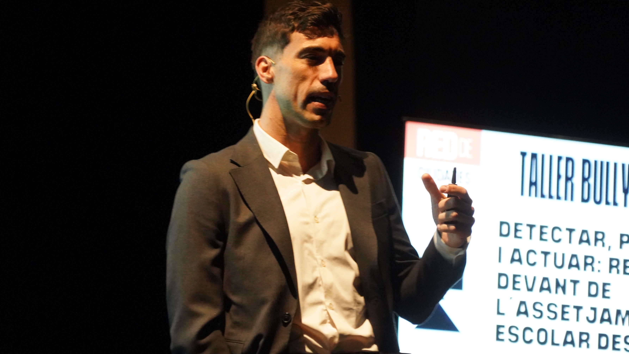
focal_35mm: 229
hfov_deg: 9.4
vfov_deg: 5.3
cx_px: 336
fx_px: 3819
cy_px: 179
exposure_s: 1/80
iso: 12800
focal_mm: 198
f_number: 6.3
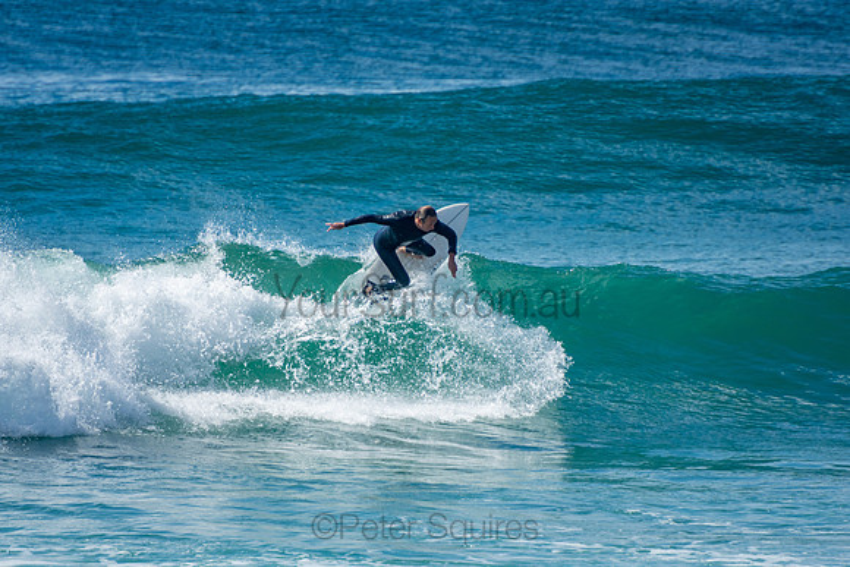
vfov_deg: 2.3
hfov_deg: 3.4
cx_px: 425
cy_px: 284
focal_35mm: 600
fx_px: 14169
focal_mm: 400
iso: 220
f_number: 5.6
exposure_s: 1/1250
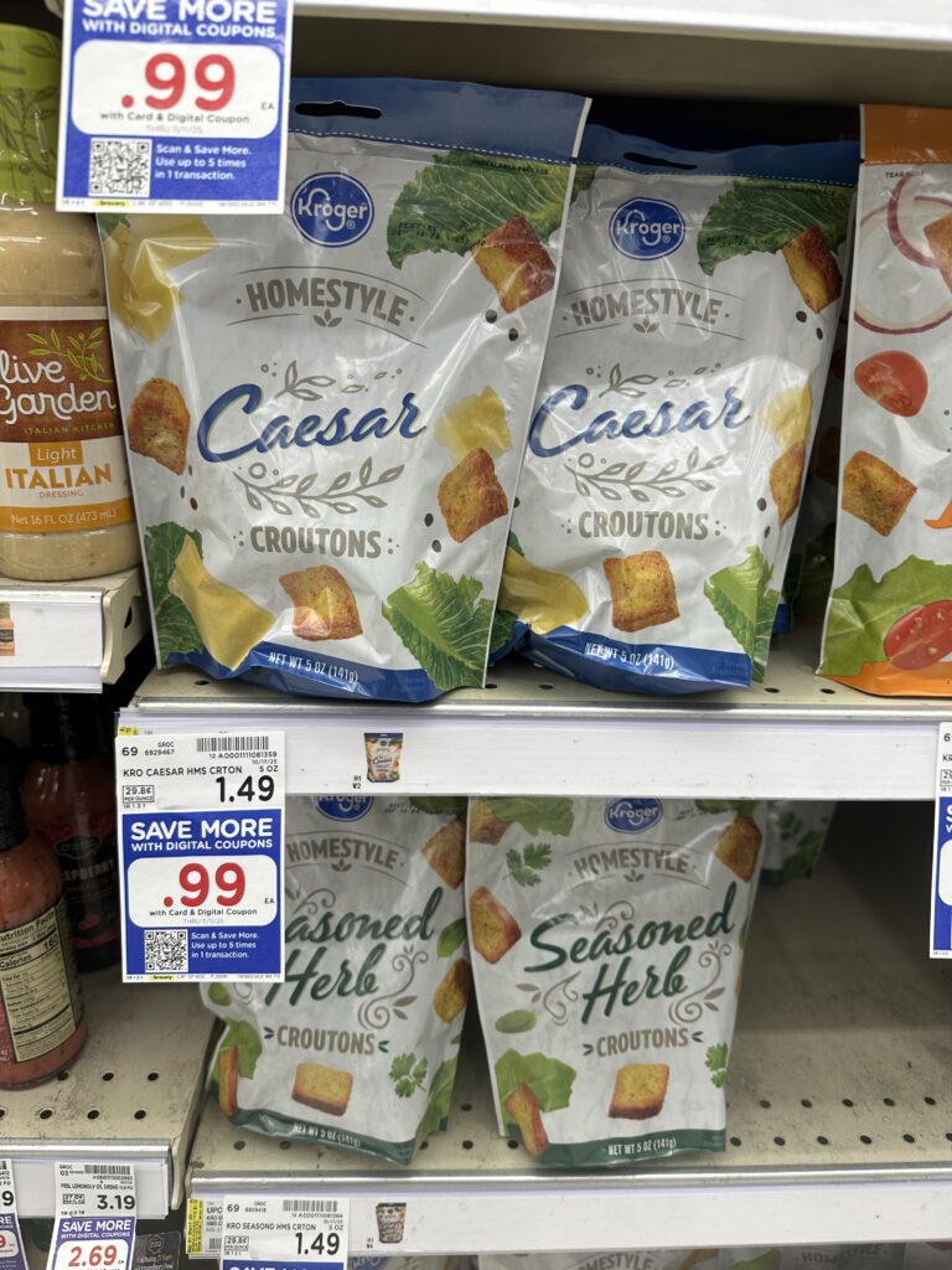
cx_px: 476
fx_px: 880
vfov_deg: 71.6
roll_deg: -1.7
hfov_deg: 56.8
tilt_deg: -22.3
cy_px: 635
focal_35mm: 24
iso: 64
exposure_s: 1/64
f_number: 1.78
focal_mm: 6.86
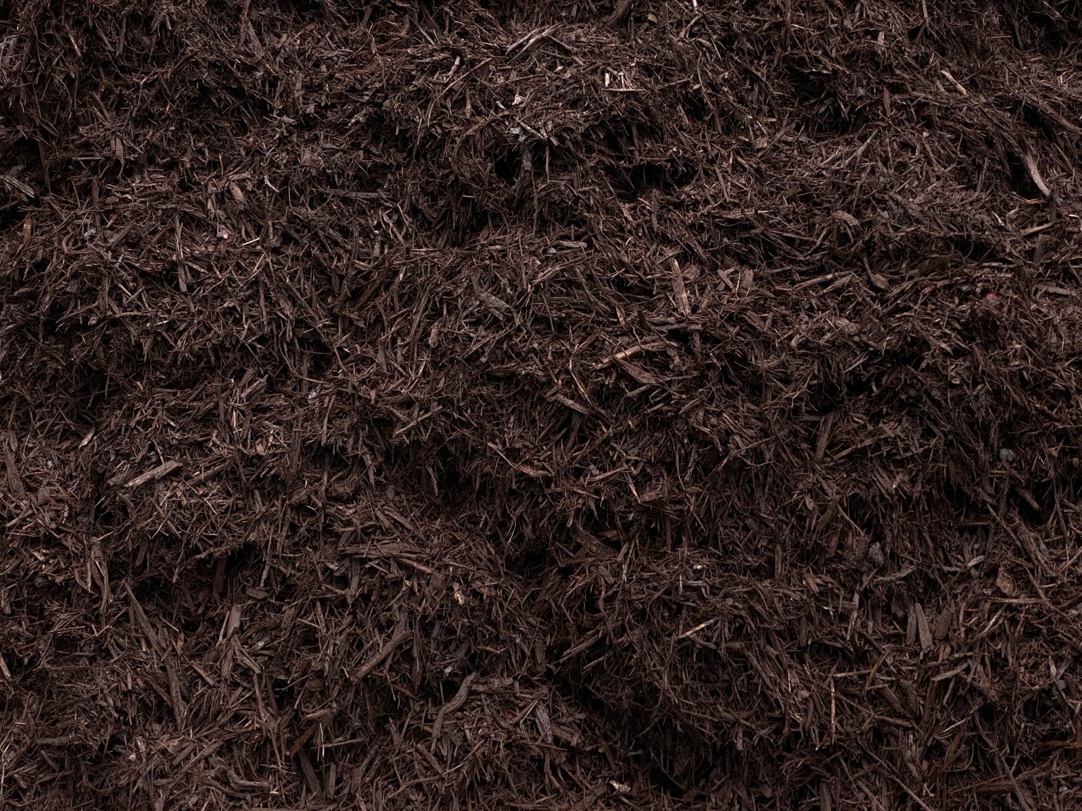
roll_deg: +2.2
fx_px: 1625
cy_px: 406
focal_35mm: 52
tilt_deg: -28.2
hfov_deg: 36.8
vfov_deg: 28.0
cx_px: 541
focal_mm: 6
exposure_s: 1/140
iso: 20
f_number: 2
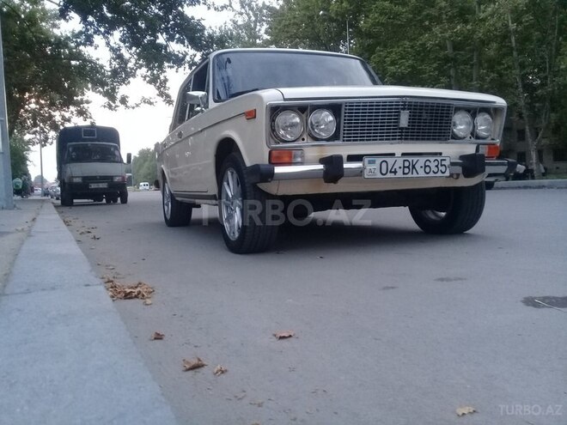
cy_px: 212
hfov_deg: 58.4
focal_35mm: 31
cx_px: 284
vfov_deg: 45.4
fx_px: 508
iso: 160
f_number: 2.2
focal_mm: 3.3
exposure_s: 1/33
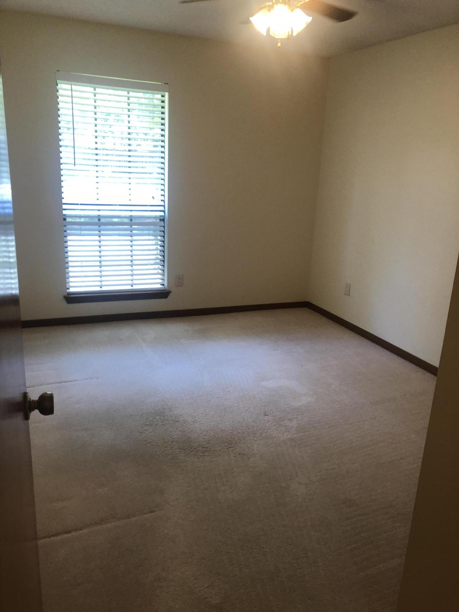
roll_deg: -3.5
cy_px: 306
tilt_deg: -18.4
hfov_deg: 49.7
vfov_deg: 63.4
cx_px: 230
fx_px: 495
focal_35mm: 28
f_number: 1.8
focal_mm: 4
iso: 32
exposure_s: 1/30
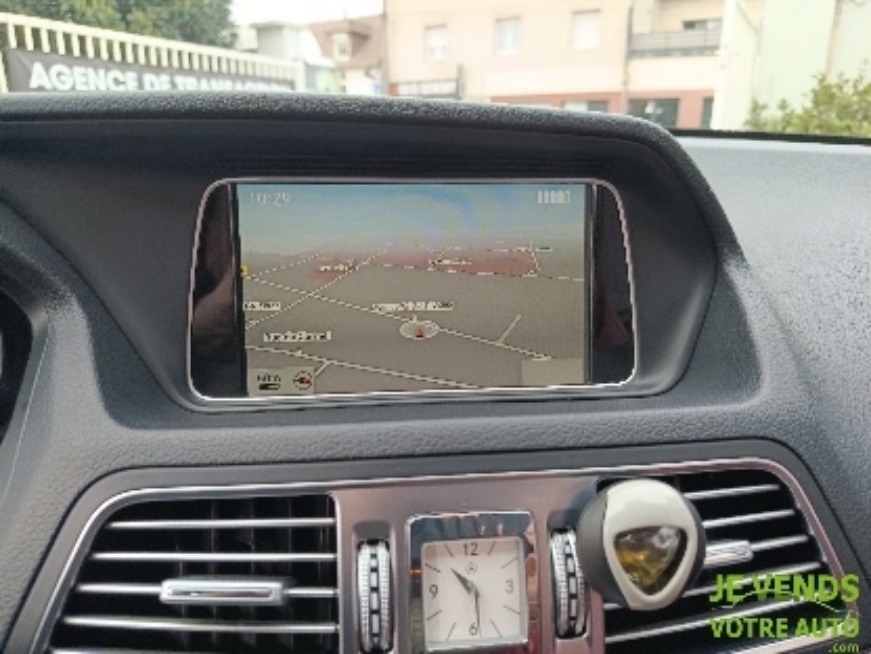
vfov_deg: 56.8
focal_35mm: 24
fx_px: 604
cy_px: 327
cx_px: 436
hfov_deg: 71.6
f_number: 1.7
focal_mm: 5.24
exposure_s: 1/100
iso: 158
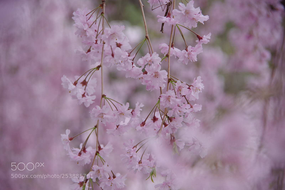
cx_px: 142
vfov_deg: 8.0
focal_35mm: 172
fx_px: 1361
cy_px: 95
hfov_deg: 12.0
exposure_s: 1/200
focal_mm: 115
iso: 200
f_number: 5.6
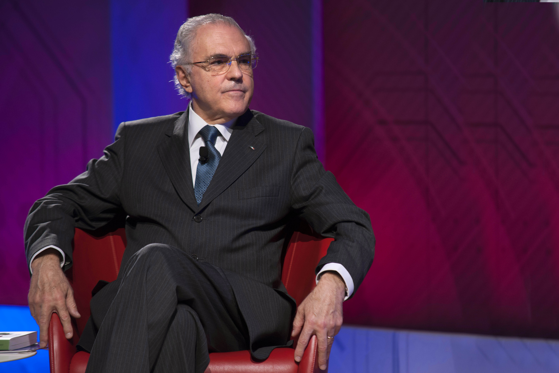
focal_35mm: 200
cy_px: 186
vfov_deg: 6.9
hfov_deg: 10.3
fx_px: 3105
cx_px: 280
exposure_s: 1/160
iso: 400
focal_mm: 200
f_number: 3.2
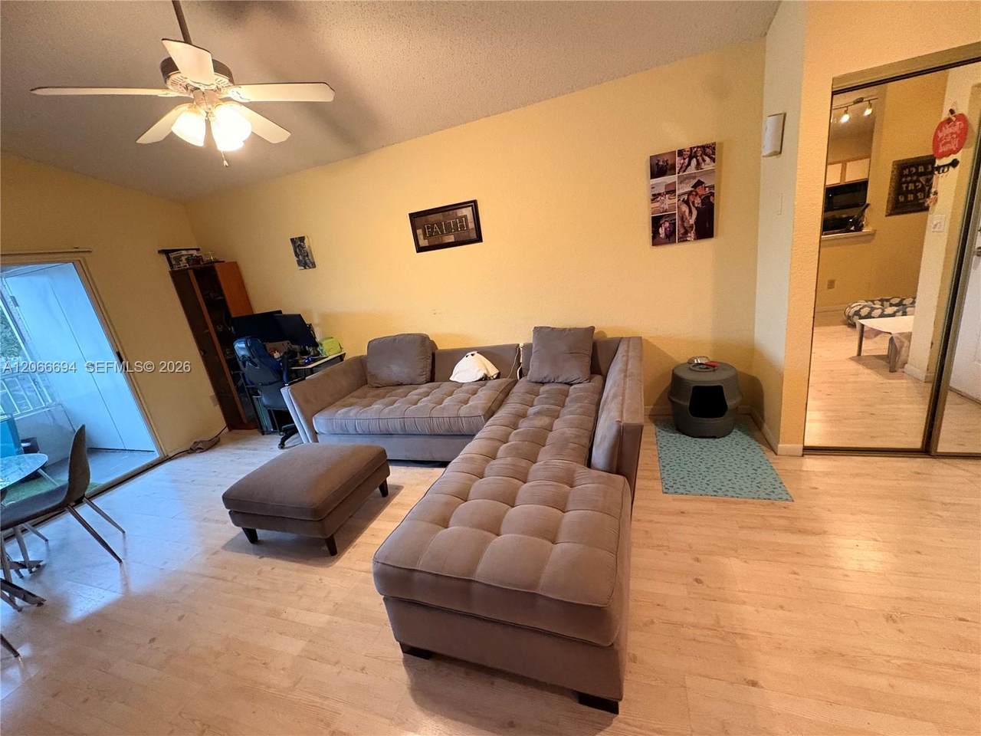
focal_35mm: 14
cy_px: 368
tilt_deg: -15.4
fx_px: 397
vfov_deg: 85.7
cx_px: 490
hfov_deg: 102.1
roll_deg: +11.0
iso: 800
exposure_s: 1/60
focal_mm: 2.22
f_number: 2.2
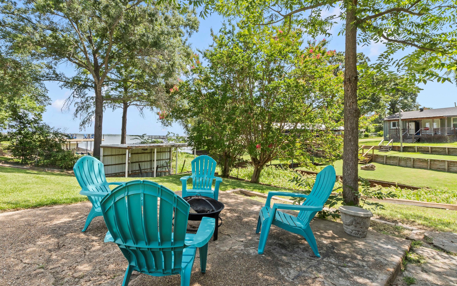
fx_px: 199
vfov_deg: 71.1
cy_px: 129
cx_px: 220
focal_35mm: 16
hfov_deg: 97.8
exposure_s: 1/125
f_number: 11
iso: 100
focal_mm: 10
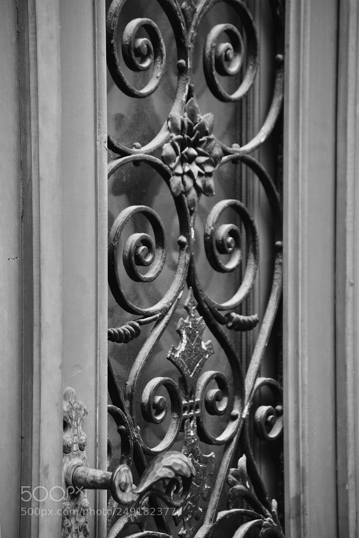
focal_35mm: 150
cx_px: 180
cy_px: 269
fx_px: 2242
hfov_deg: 9.2
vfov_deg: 13.7
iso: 720
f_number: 4.8
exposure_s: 1/125
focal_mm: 100
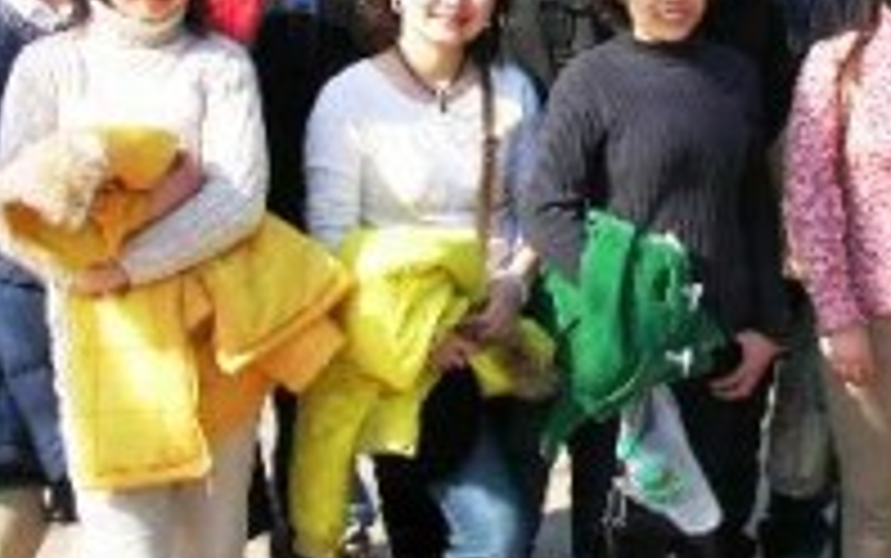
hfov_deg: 18.9
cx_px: 891
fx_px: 2600
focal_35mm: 107
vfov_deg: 12.1
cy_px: 20
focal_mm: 6.6
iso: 50
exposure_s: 1/112
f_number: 5.9
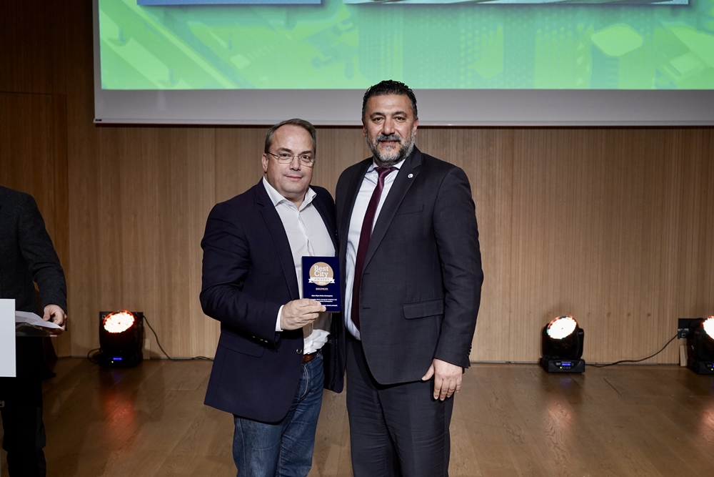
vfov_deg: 29.3
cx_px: 357
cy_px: 238
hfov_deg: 42.7
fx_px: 912
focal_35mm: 46
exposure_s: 1/200
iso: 2000
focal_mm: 46
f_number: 5.6
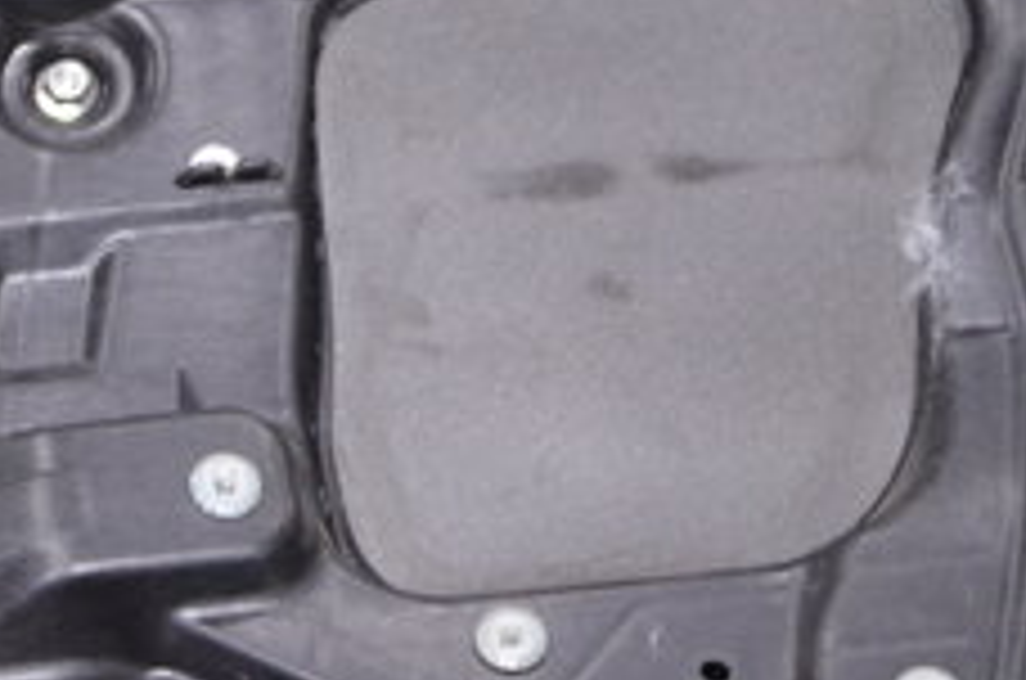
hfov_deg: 13.4
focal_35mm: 148
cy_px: 1000
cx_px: -333
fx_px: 4209
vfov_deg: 9.0
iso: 1600
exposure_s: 1/60
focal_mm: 22
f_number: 4
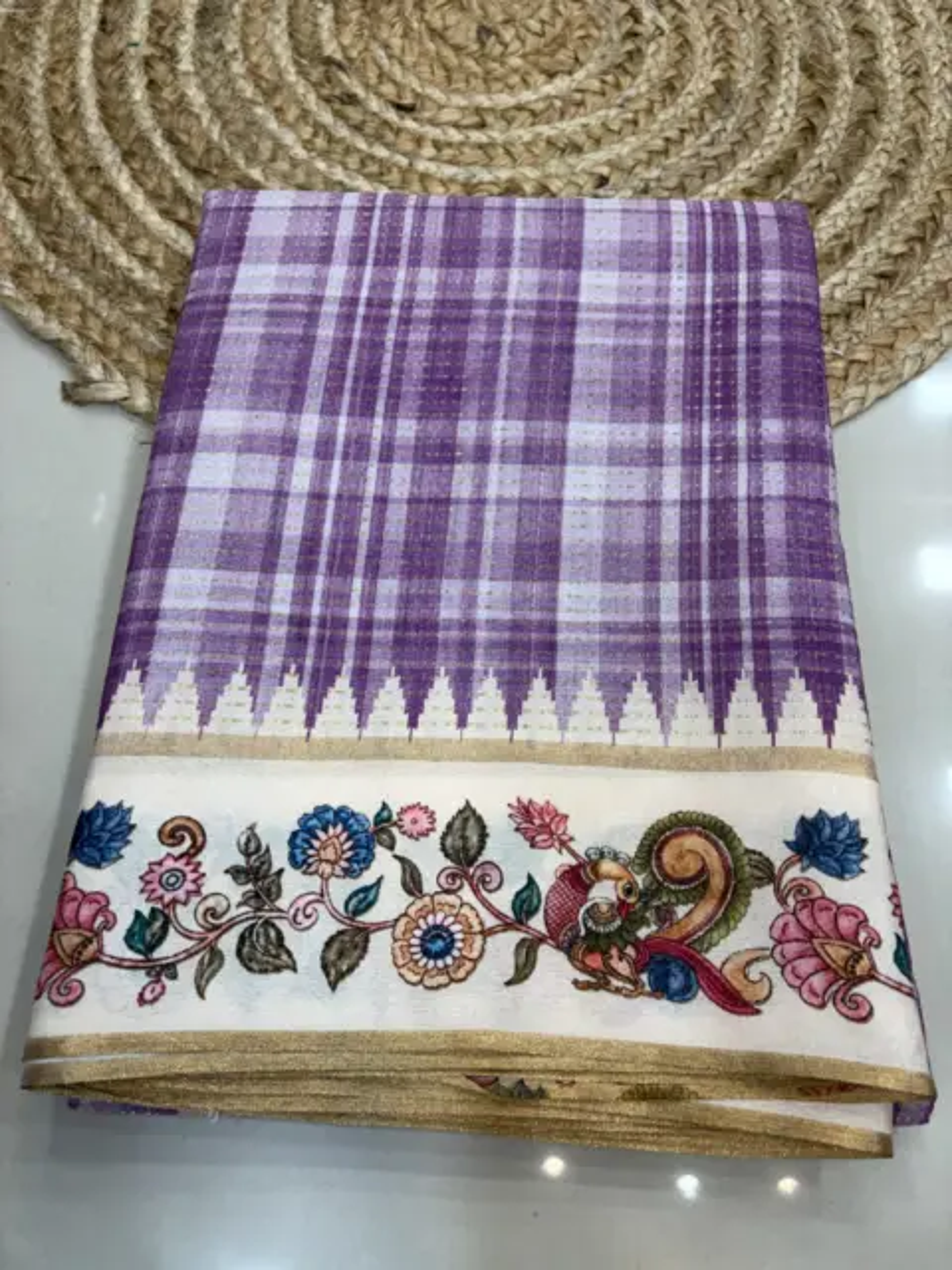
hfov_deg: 53.1
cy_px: 635
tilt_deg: -63.8
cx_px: 476
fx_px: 953
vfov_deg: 67.3
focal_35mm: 26
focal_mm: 5.96
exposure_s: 1/100
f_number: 1.6
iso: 80
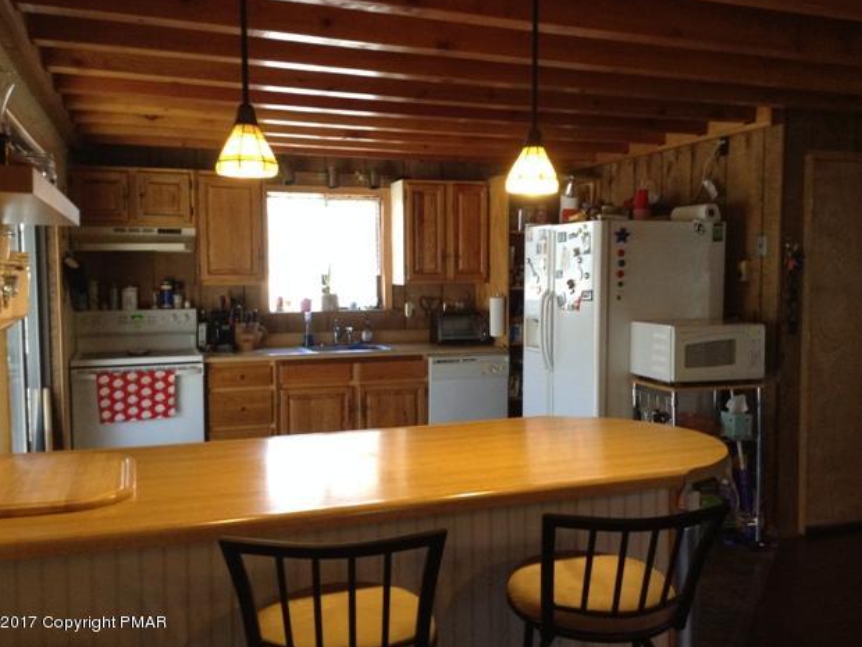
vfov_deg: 41.8
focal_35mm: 34
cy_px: 317
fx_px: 847
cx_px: 424
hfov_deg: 54.0
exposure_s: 1/24
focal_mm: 3.3
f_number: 2.4
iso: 125
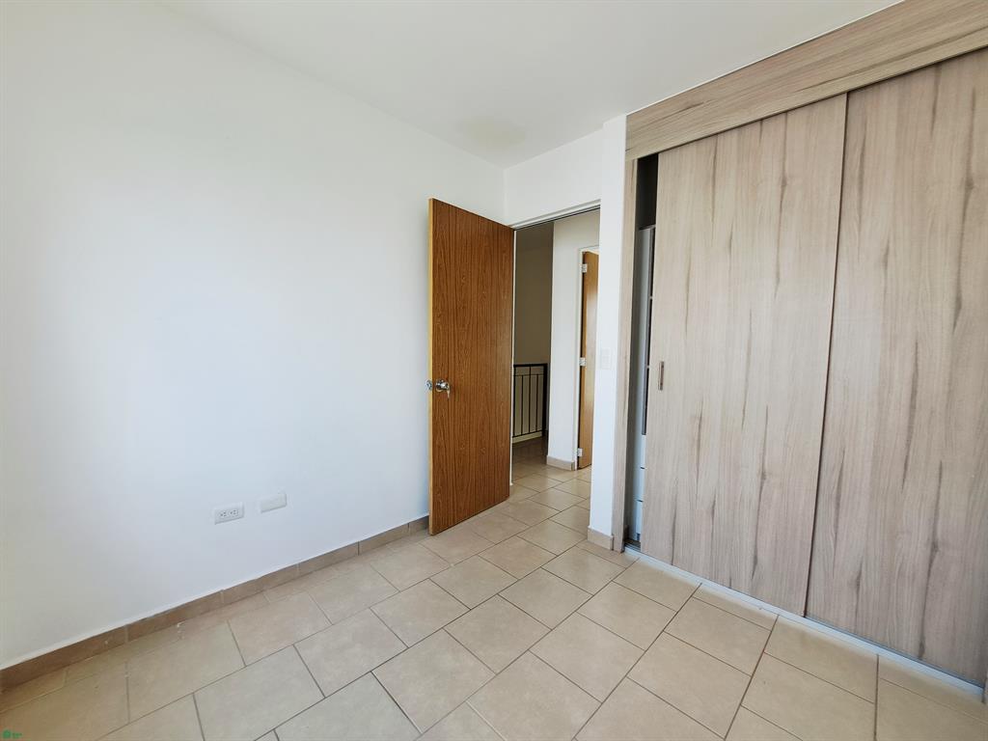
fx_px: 371
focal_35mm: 13
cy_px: 370
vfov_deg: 89.9
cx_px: 494
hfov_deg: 106.2
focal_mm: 1.74
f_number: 2.2
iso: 50
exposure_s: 1/100
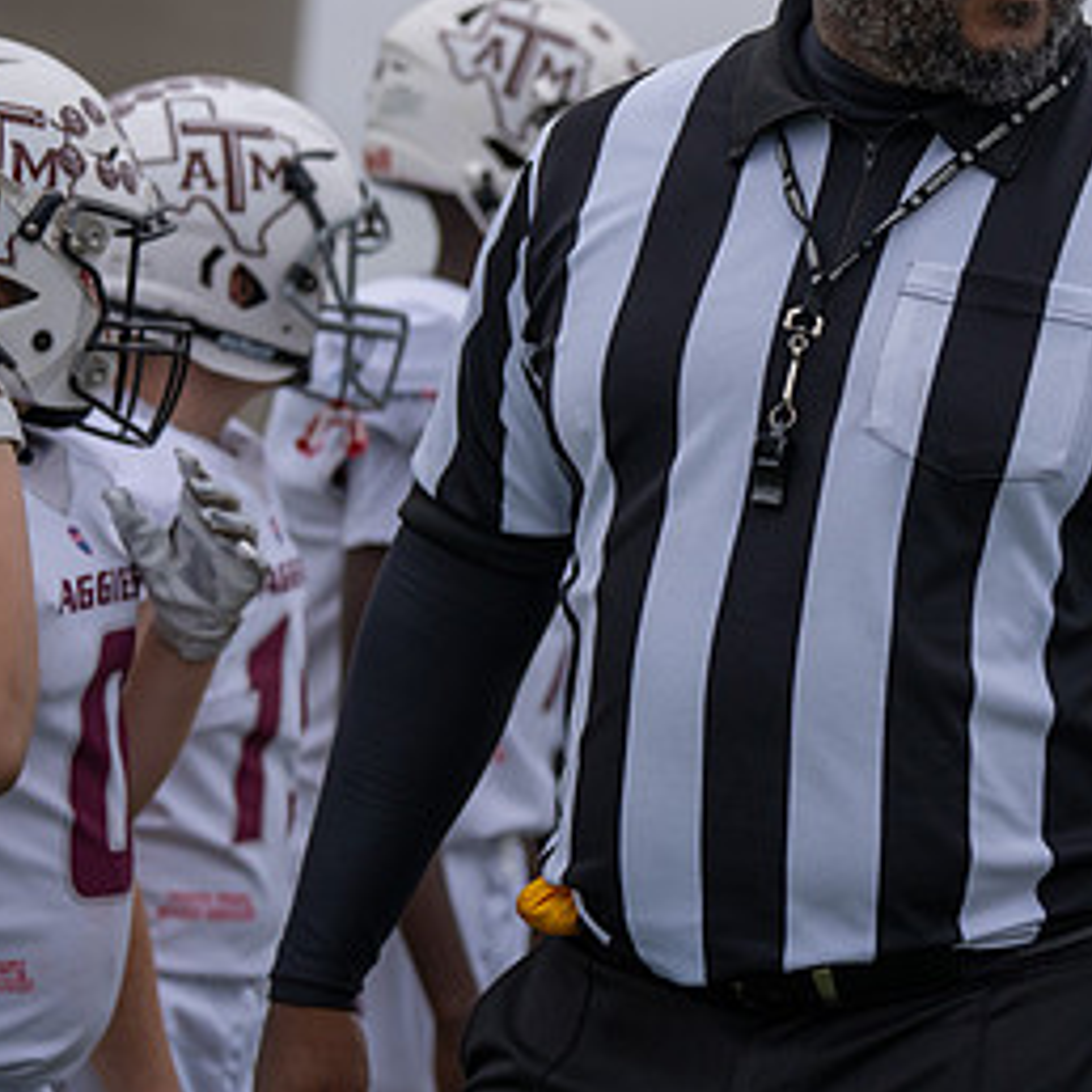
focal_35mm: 134
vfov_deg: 13.0
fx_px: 4783
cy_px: 404
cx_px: 999
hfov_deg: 12.9
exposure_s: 1/1000
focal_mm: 70
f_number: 2.8
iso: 250
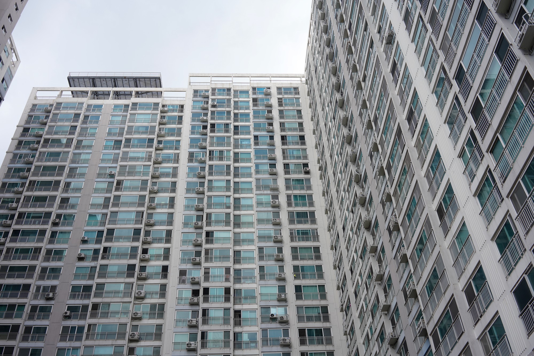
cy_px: 178
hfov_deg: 54.4
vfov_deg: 37.9
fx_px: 519
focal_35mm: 35
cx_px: 267
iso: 100
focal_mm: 35
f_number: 9
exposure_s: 1/100
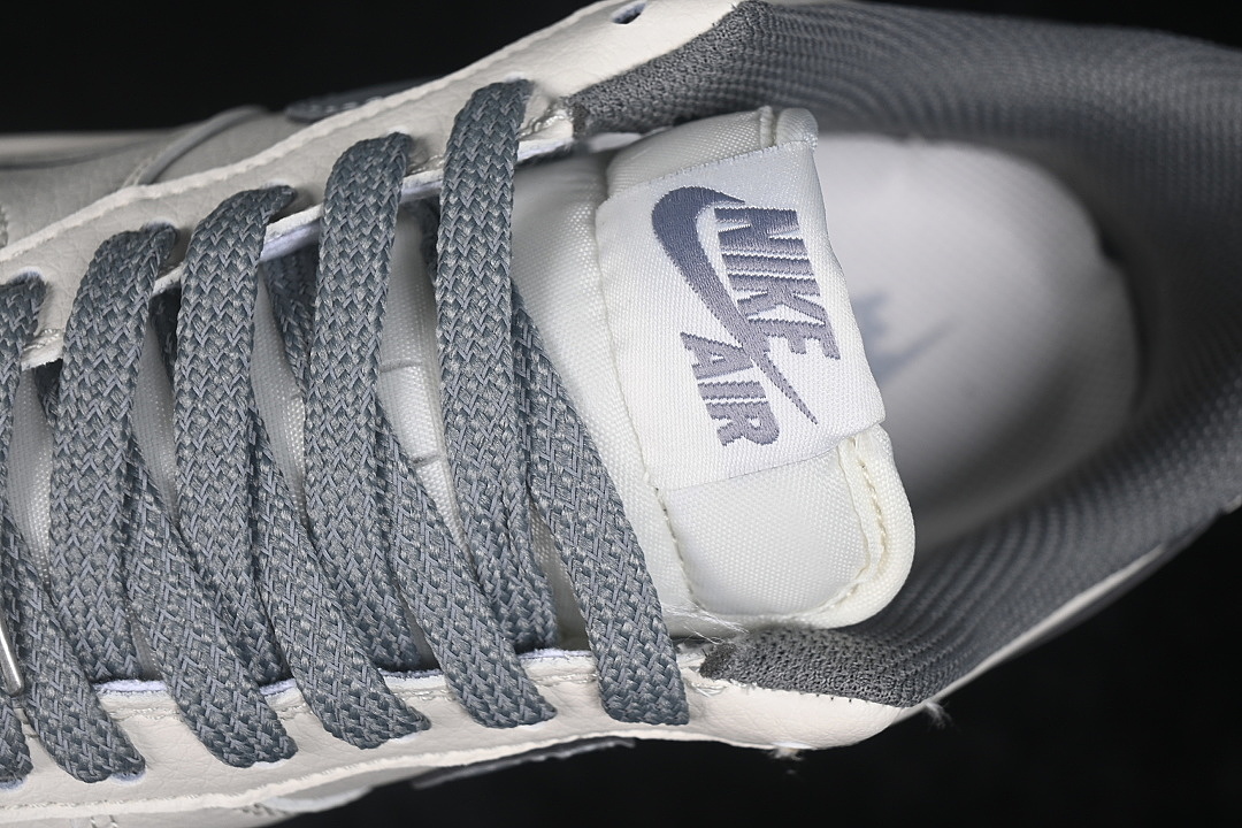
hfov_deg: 27.0
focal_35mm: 75
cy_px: 414
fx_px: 2587
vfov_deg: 18.2
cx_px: 621
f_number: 7.1
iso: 160
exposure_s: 1/80
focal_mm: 50
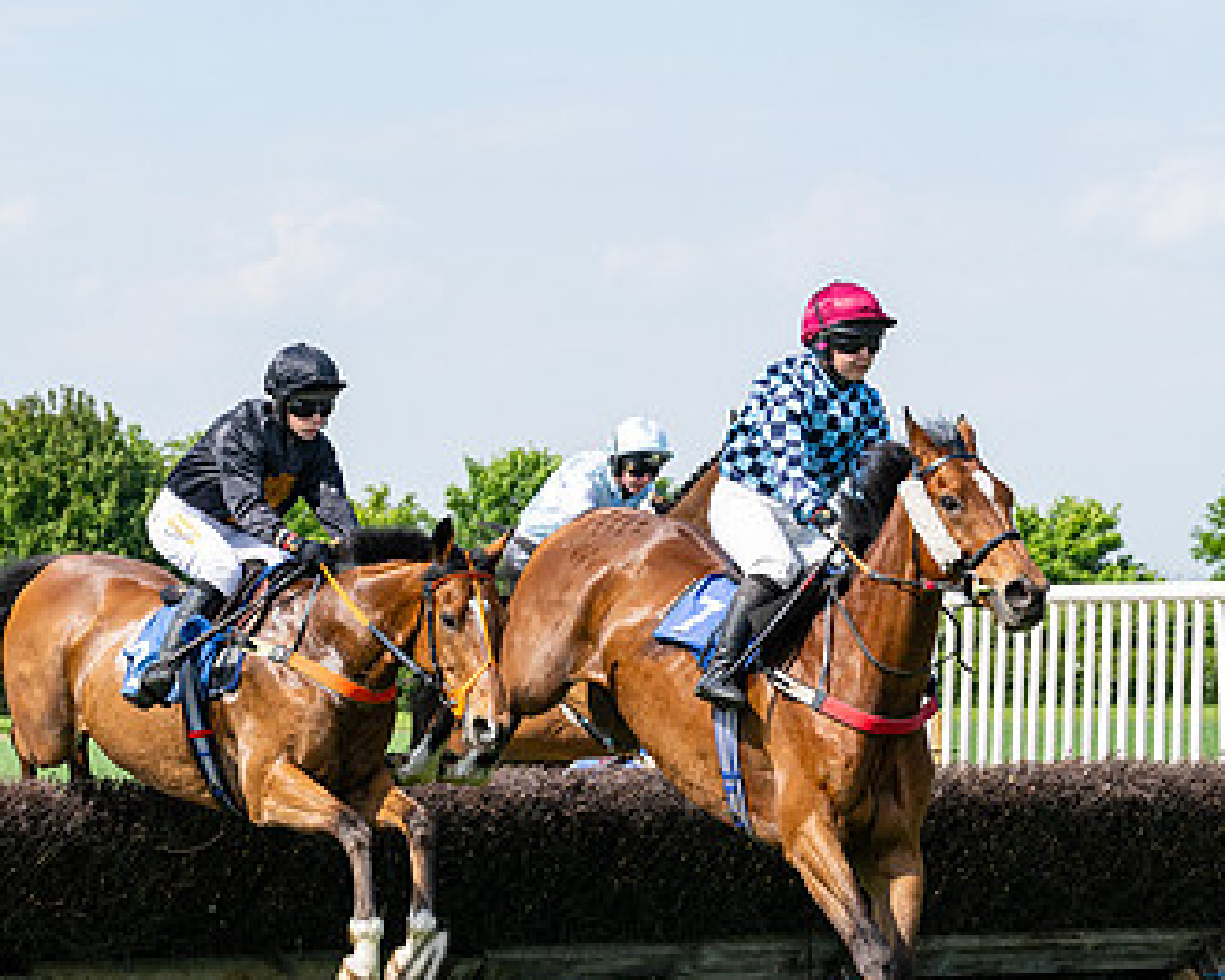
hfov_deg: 14.3
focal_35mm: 135
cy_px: 827
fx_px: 4893
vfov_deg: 11.4
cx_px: 449
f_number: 5
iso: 400
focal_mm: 70
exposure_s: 1/2500
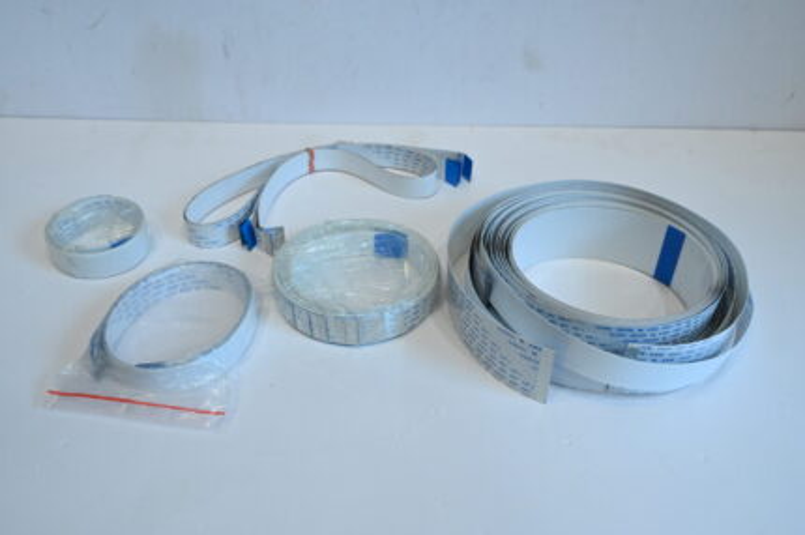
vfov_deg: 43.5
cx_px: 402
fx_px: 670
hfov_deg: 62.0
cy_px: 268
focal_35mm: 30
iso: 6400
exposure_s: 1/125
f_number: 13
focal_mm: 30
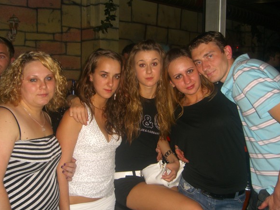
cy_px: 106
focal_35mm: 39
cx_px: 137
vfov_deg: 36.8
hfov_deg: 47.9
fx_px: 315
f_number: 2.8
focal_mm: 7.9
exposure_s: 1/60
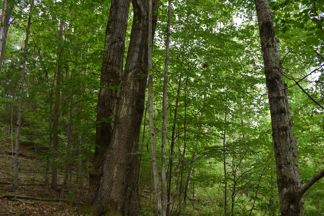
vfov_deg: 48.0
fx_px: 243
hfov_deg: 67.4
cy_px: 108
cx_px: 162
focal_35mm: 27
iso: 400
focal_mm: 18
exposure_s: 1/125
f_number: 5.6
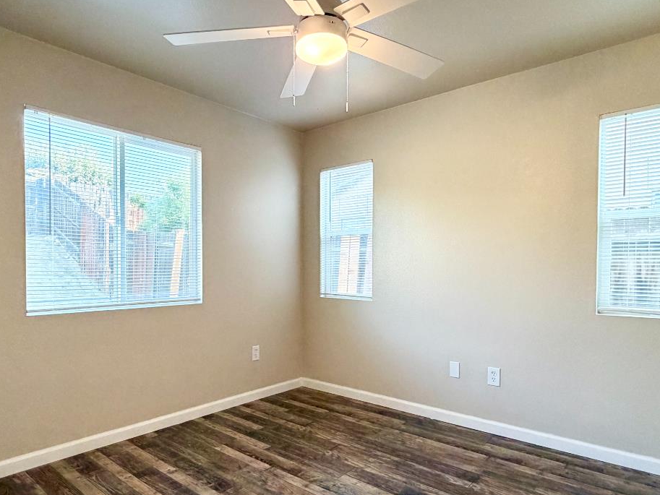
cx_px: 304
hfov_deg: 73.8
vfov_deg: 58.7
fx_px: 439
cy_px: 276
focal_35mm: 23
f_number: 2.2
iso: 320
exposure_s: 1/120
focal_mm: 2.22
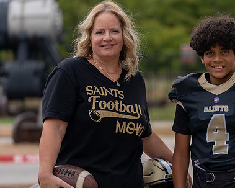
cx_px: 181
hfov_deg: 10.7
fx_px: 1252
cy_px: 111
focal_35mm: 180
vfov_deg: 8.6
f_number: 2.8
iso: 160
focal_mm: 110
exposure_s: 1/320
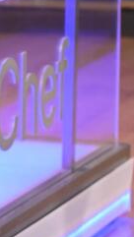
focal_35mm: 370
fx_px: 2331
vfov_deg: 5.8
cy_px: -3
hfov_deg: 3.3
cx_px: -165
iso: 3200
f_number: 4
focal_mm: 86
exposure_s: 1/200
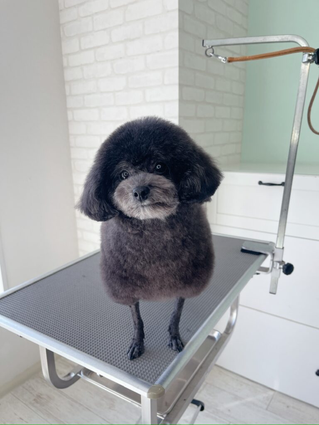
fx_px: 307
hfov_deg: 54.9
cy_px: 212
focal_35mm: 25
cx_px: 160
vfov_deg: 69.4
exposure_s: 1/396
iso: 32
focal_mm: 5.1
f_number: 1.6
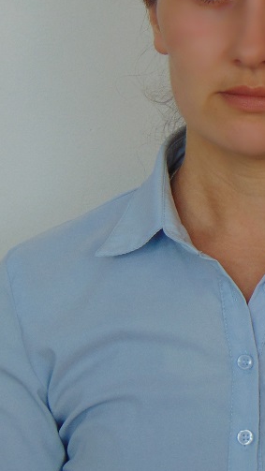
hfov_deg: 9.8
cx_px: 258
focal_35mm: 123
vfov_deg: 17.4
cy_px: 145
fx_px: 1536
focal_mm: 12.8
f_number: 3.7
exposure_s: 1/60
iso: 80
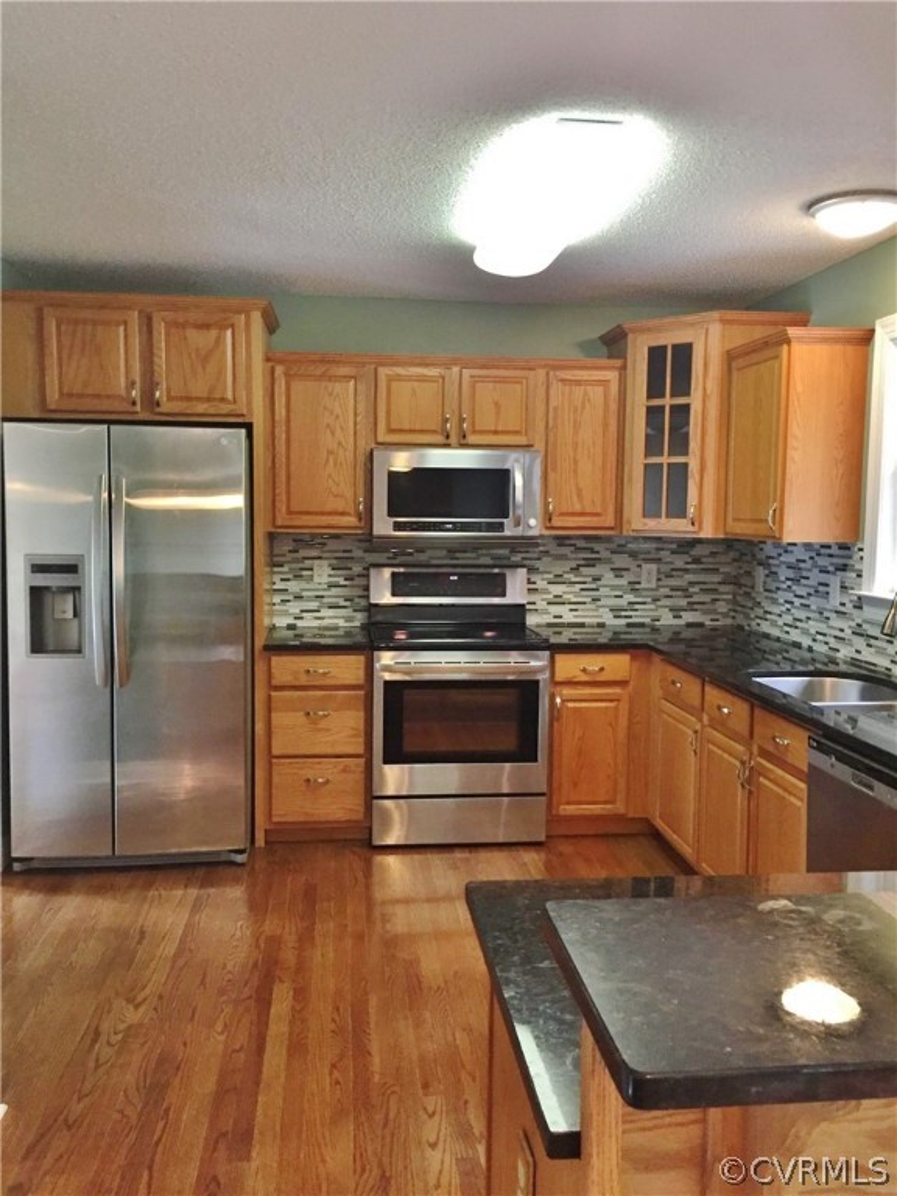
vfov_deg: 61.7
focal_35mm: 29
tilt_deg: -3.6
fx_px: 1002
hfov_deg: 48.2
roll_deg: +0.7
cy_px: 598
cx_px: 448
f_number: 2.2
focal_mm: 4.15
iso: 200
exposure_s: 1/30
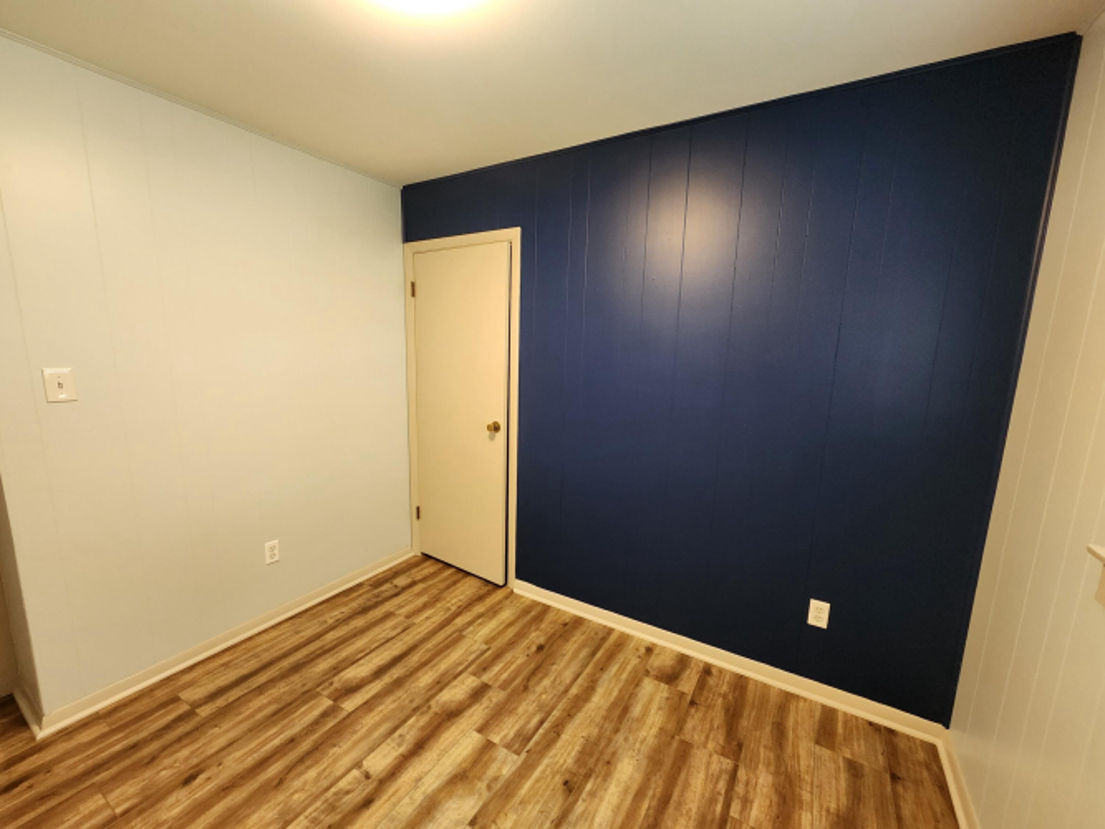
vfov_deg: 89.9
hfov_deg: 106.2
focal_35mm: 13
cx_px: 552
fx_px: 415
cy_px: 414
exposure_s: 1/60
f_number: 2.2
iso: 400
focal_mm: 2.2
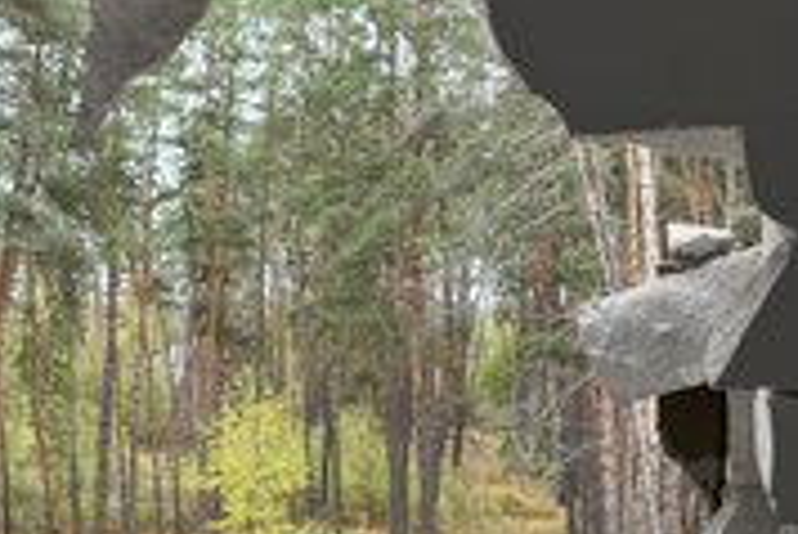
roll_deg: +0.4
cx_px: 31
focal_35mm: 56
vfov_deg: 24.2
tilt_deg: +0.0
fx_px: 1242
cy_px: 332
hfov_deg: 33.1
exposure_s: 1/121
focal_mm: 6.76
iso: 50
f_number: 1.78
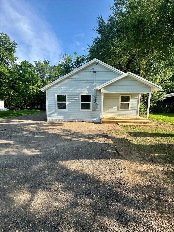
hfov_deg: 85.7
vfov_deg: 102.1
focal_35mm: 14
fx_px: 94
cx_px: 87
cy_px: 116
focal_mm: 2.22
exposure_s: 1/921
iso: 50
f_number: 2.2
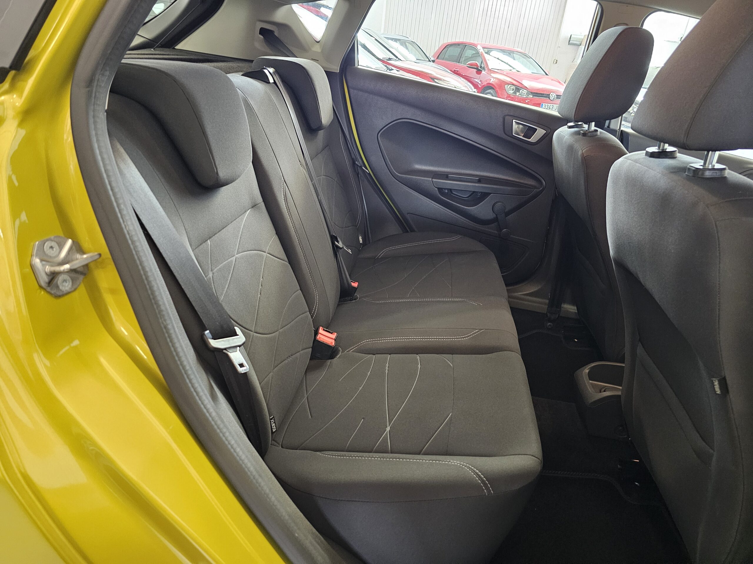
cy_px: 282
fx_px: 500
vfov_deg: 58.9
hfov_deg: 73.9
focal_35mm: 23
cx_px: 376
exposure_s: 1/25
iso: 800
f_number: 1.7
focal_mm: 6.3
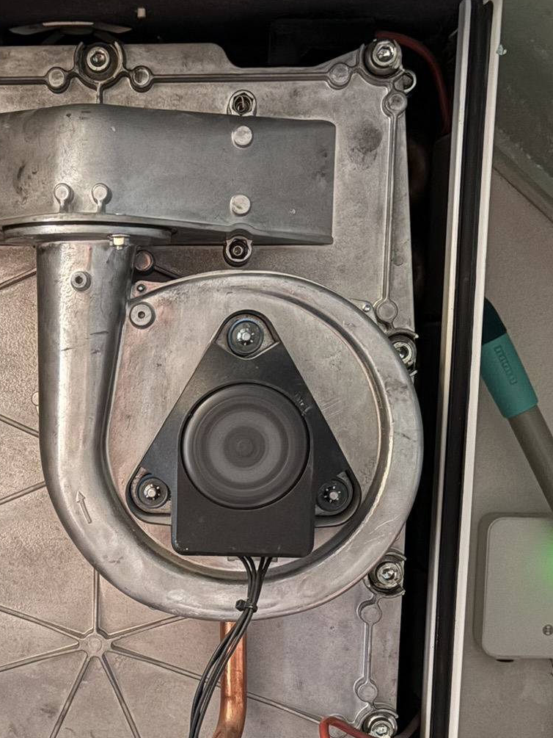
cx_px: 95
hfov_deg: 26.9
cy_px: 532
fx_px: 1129
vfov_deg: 35.5
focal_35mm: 53
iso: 800
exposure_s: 1/9
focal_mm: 5.96
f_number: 1.6
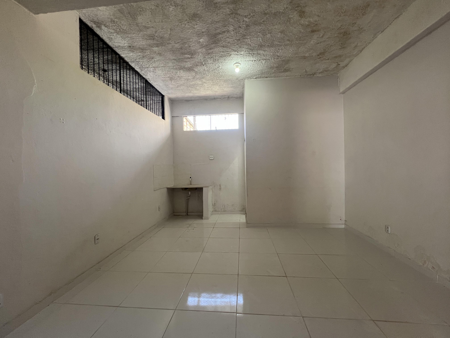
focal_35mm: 13
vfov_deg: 89.9
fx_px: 169
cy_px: 169
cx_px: 225
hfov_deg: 106.2
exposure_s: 1/60
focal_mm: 1.57
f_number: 1.8
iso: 160
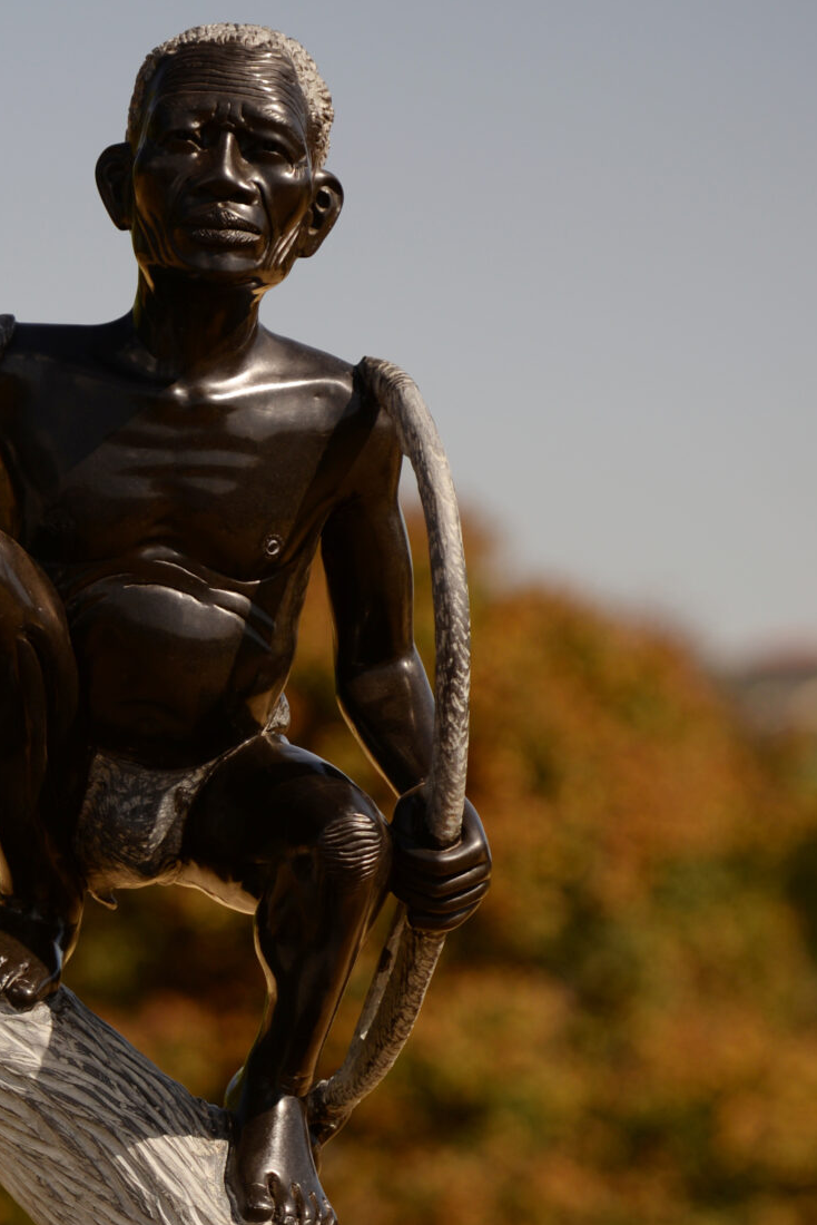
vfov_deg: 7.2
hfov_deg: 4.8
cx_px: 145
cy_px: 1361
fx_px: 9661
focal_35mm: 284
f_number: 3.5
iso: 100
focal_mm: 122
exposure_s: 1/2500
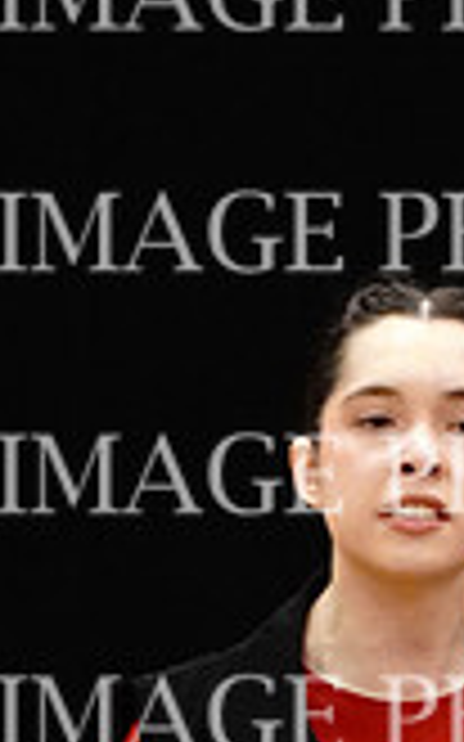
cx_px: 349
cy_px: 836
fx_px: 14718
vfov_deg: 2.9
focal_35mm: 727
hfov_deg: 1.8
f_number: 5.6
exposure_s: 1/125
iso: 8000
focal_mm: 135
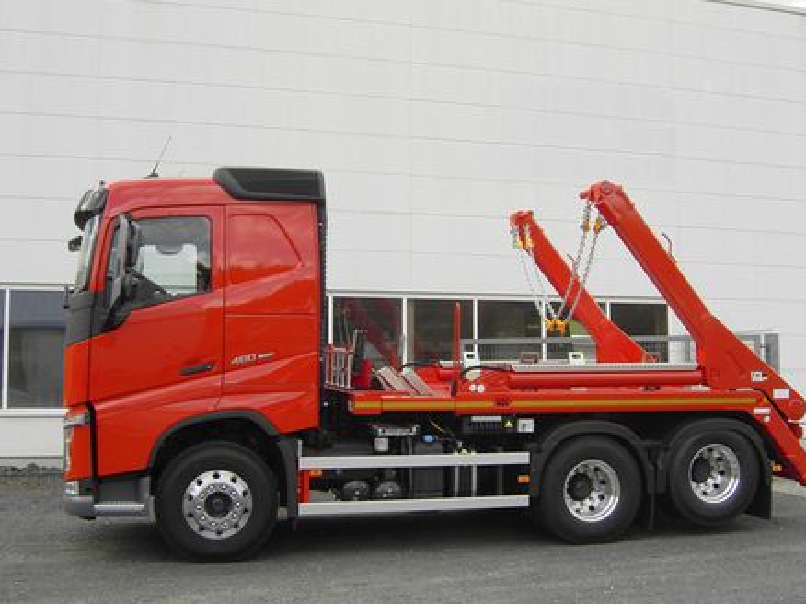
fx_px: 931
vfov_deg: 35.9
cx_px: 416
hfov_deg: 46.8
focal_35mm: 40
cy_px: 316
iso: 100
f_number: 5.6
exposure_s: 1/200
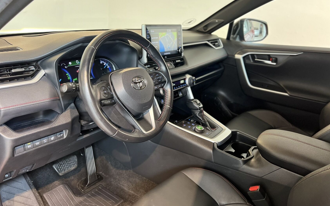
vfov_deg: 44.4
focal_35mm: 28
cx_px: 167
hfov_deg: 66.5
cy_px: 88
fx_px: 252
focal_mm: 5.7
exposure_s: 1/50
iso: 100
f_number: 1.5
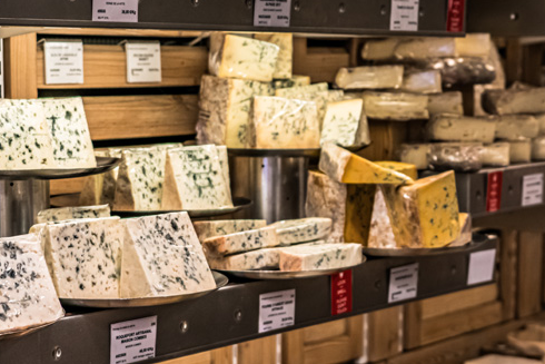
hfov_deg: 21.7
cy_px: 263
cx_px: 268
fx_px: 1423
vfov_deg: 14.5
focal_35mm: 94
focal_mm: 48
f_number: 4.5
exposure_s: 1/160
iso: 1250
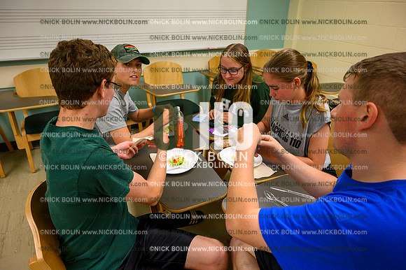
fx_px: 287
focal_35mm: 26
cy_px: 135
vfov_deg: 50.4
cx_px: 203
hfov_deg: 70.5
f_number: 4.5
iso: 1600
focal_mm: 25.5
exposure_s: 1/250
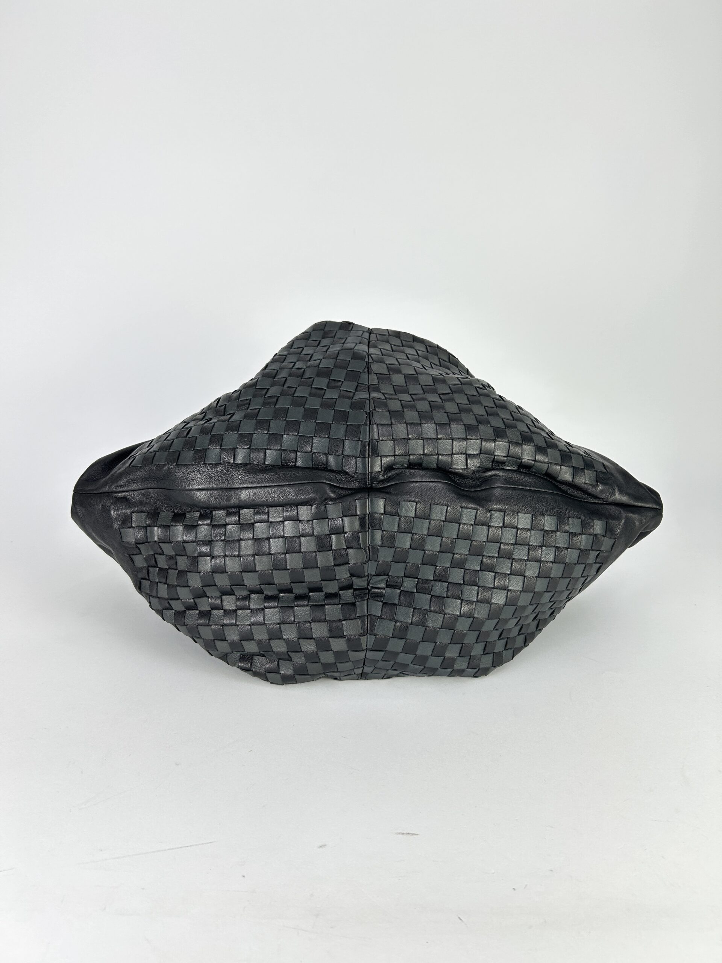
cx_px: 361
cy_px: 482
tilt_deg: -19.7
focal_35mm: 26
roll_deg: -1.0
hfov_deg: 53.1
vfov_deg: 67.3
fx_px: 723
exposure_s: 1/135
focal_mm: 5.7
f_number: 1.5
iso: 32
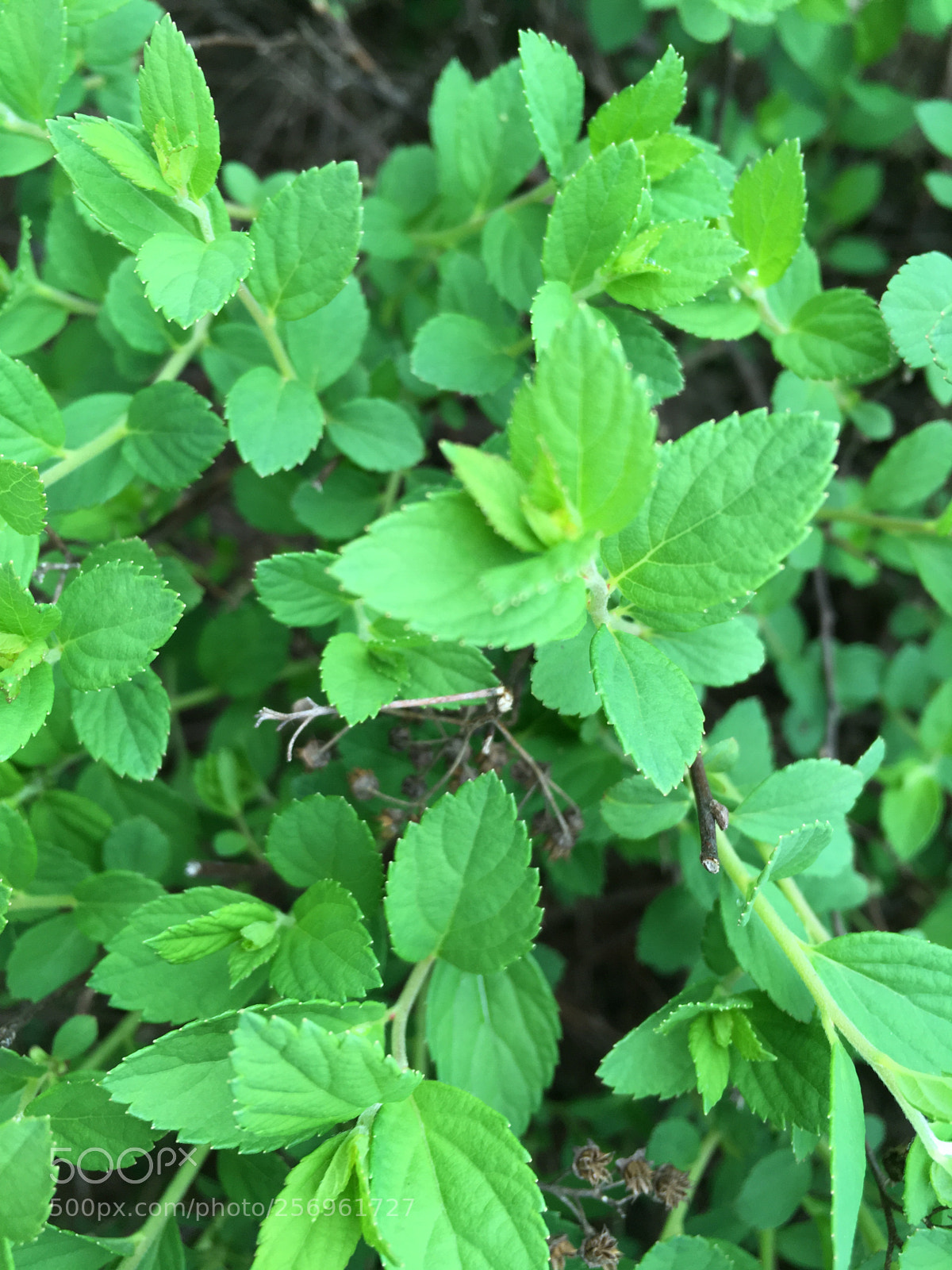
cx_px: 476
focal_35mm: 29
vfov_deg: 61.7
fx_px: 1063
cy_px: 635
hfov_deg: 48.2
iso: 32
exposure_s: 1/120
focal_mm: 4.15
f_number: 2.2
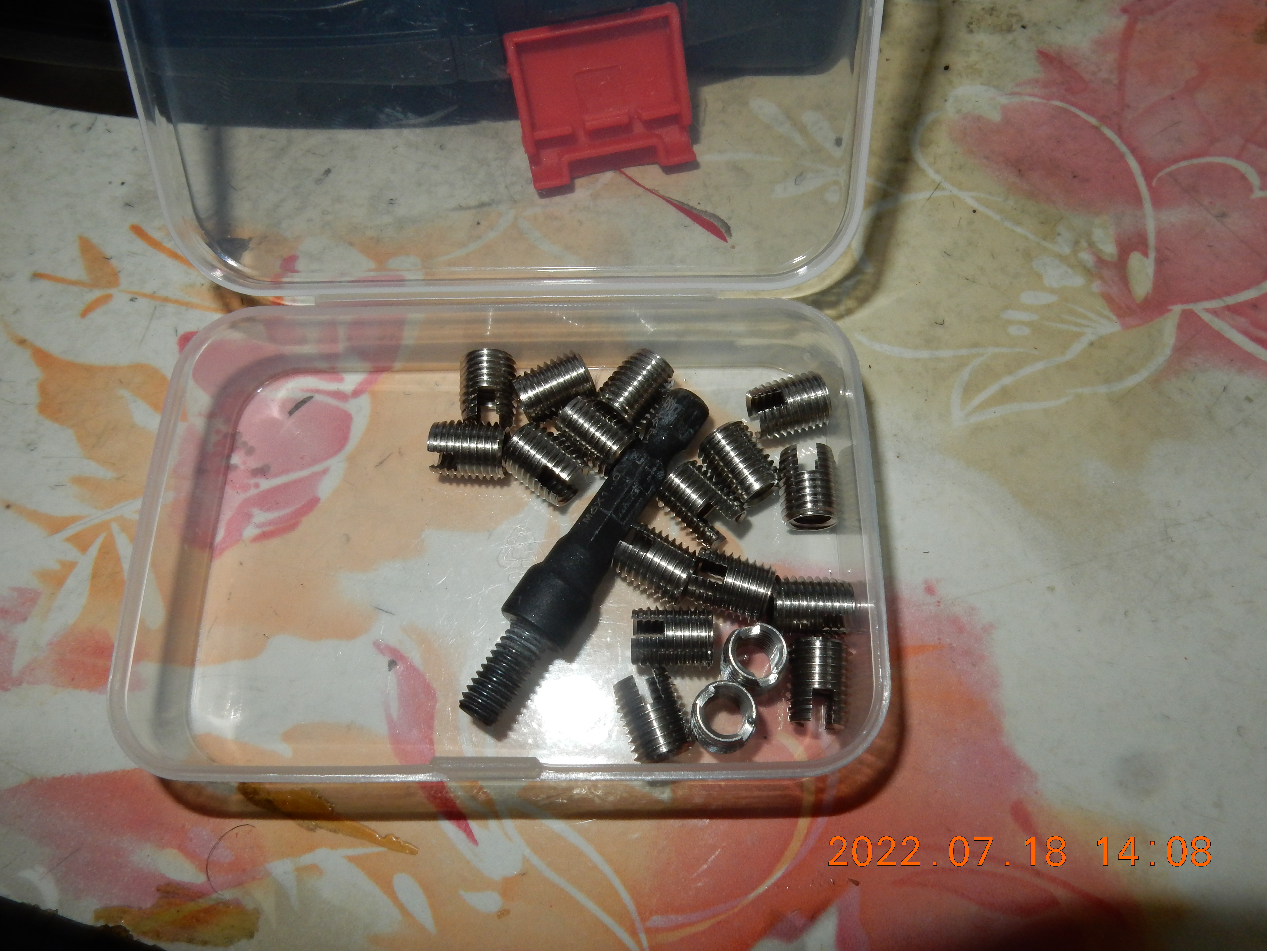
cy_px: 476
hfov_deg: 69.4
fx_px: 915
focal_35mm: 25
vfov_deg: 54.9
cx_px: 634
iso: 200
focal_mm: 4.5
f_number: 5.6
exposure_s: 1/30
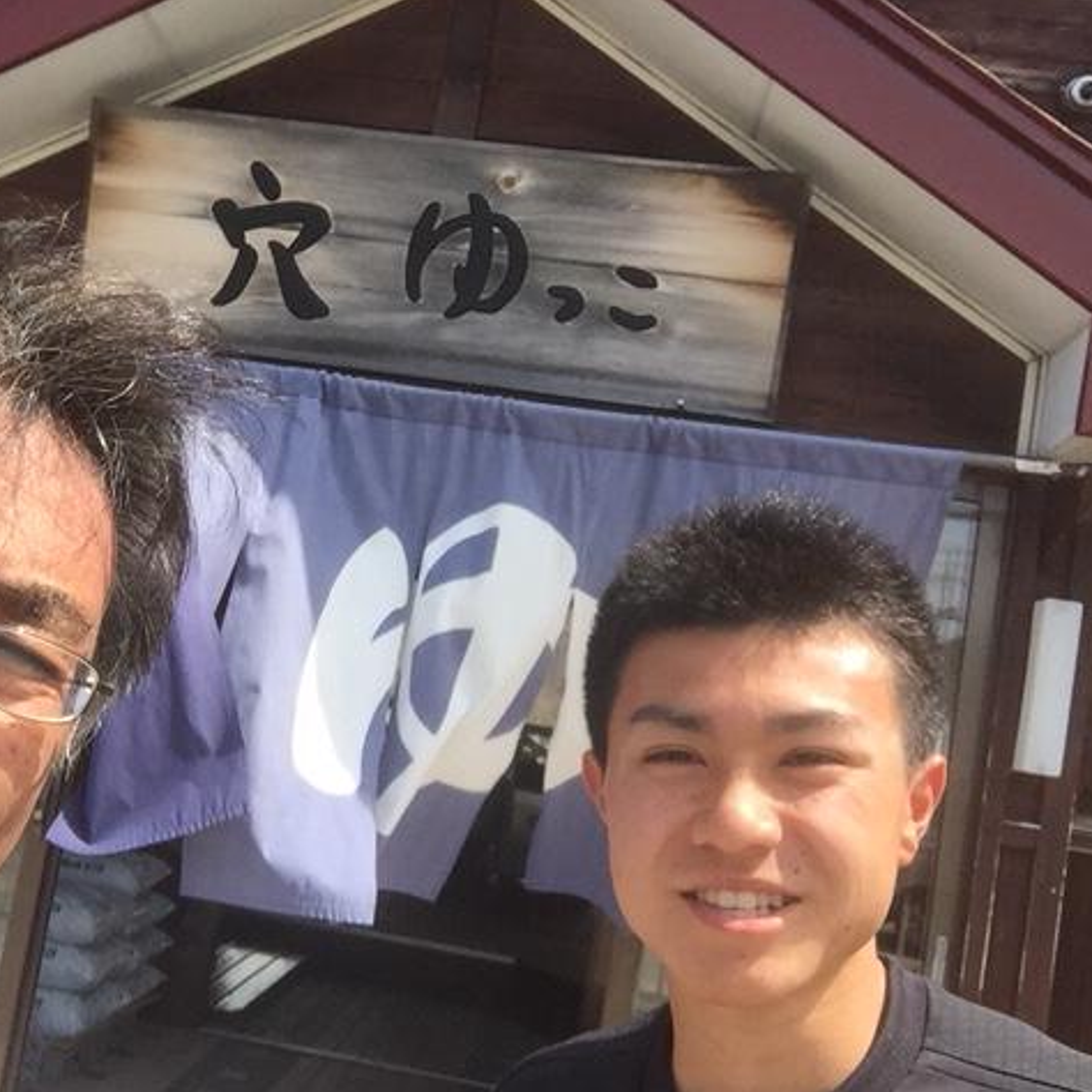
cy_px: 546
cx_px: 465
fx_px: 1321
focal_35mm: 37
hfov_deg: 44.8
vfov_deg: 44.9
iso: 32
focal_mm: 2.6
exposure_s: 1/850
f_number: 2.2
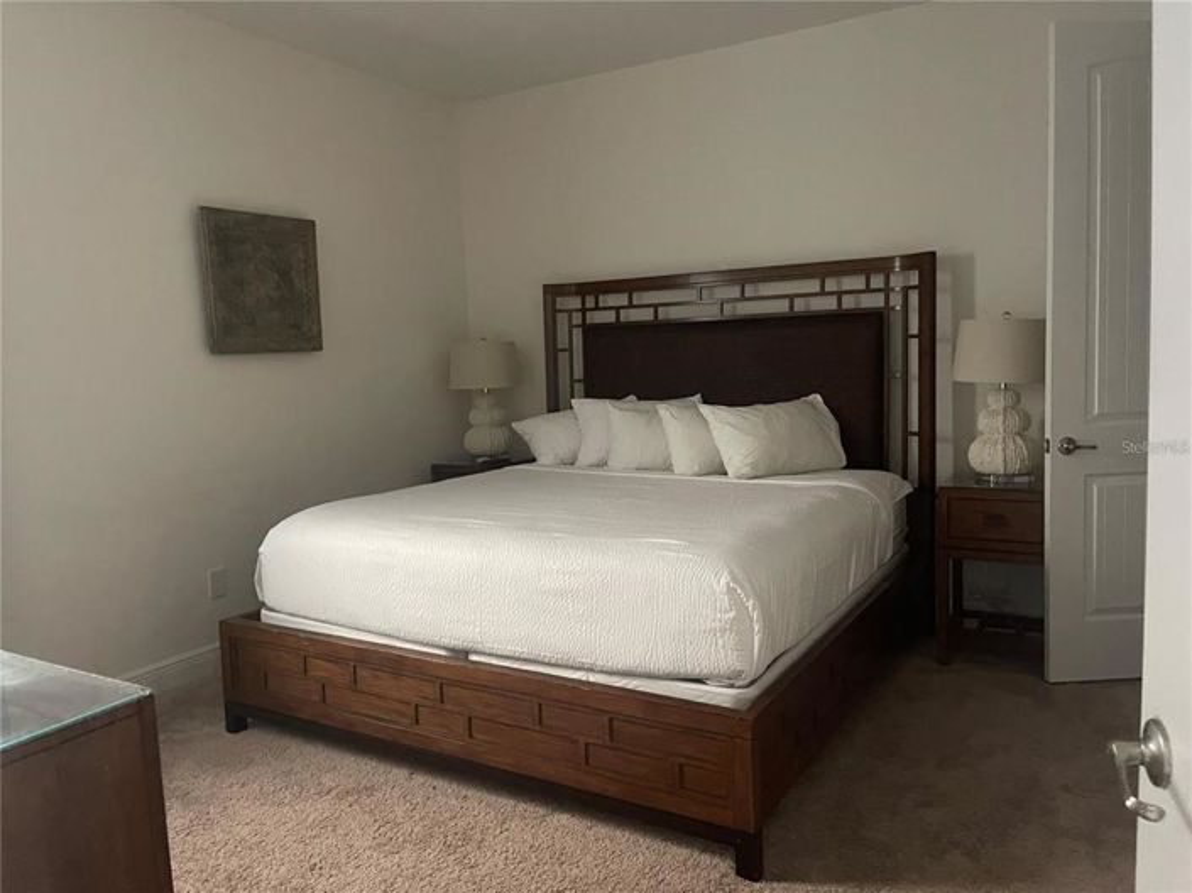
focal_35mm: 25
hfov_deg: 69.4
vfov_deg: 54.8
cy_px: 446
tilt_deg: -9.7
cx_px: 596
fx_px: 860
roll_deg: +1.8
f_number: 1.6
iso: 640
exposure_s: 1/34
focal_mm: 5.1
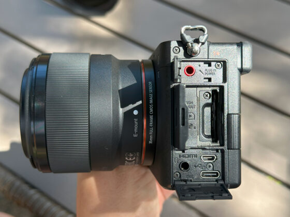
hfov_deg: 39.7
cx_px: 145
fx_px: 402
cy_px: 108
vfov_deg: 30.3
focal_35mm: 48
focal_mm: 6.86
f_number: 1.78
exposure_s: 1/1000
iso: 80
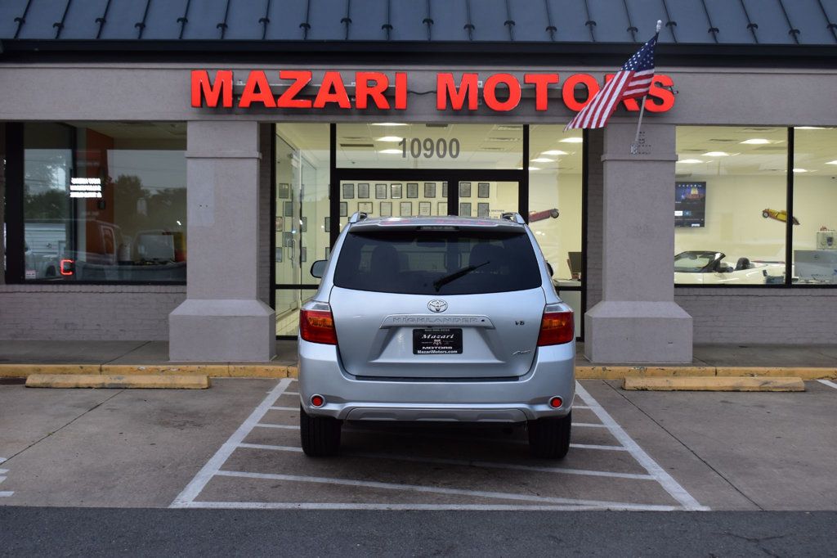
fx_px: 1116
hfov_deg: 41.1
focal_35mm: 48
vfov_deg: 28.1
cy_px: 279
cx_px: 418
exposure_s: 1/25
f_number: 7.1
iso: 400
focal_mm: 32
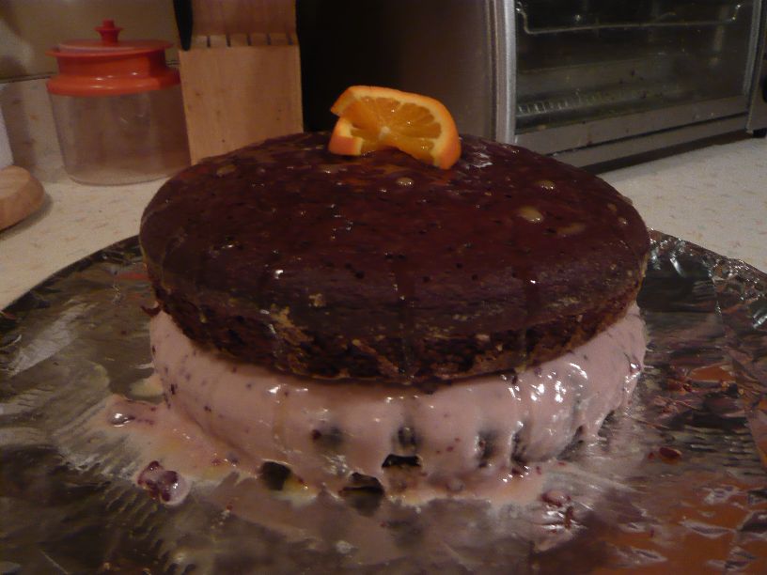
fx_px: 620
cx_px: 384
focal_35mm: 28
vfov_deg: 49.7
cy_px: 288
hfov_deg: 63.4
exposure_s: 1/8
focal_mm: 4.6
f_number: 2.8
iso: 200
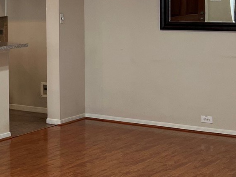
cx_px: -148
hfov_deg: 17.9
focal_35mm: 94
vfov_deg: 15.5
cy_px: 9
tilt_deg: +0.2
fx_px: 641
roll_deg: +1.0
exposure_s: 1/60
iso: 80
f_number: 1.5
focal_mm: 5.7
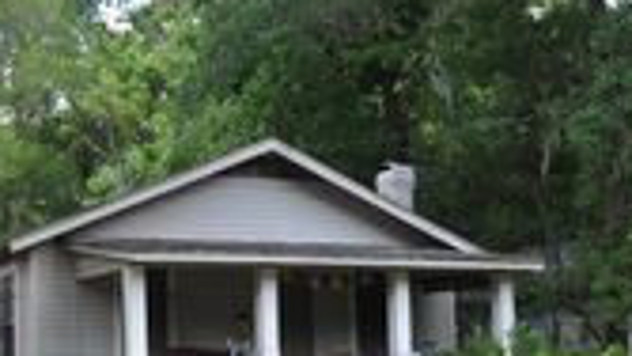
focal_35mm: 75
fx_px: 1257
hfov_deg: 27.8
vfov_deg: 15.8
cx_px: 144
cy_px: 348
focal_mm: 24
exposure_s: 1/50
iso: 200
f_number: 8
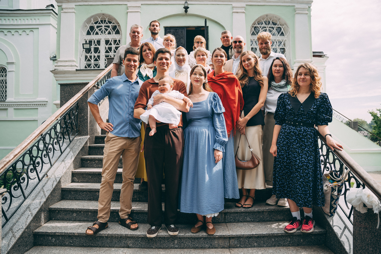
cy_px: 127
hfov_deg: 73.7
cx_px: 190
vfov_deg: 53.1
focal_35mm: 24
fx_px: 254
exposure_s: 1/1600
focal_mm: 24
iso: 160
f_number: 2.8
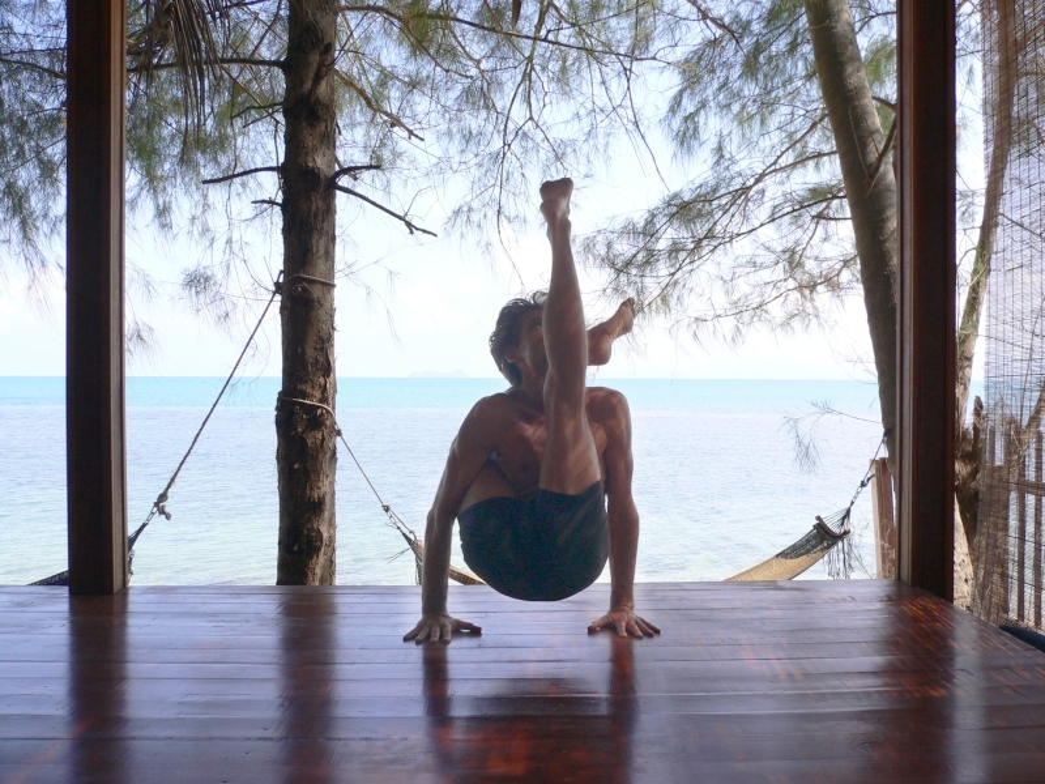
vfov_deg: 40.7
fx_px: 1057
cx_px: 522
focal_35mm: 35
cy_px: 392
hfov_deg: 52.6
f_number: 5.6
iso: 80
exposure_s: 1/160
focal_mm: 5.8
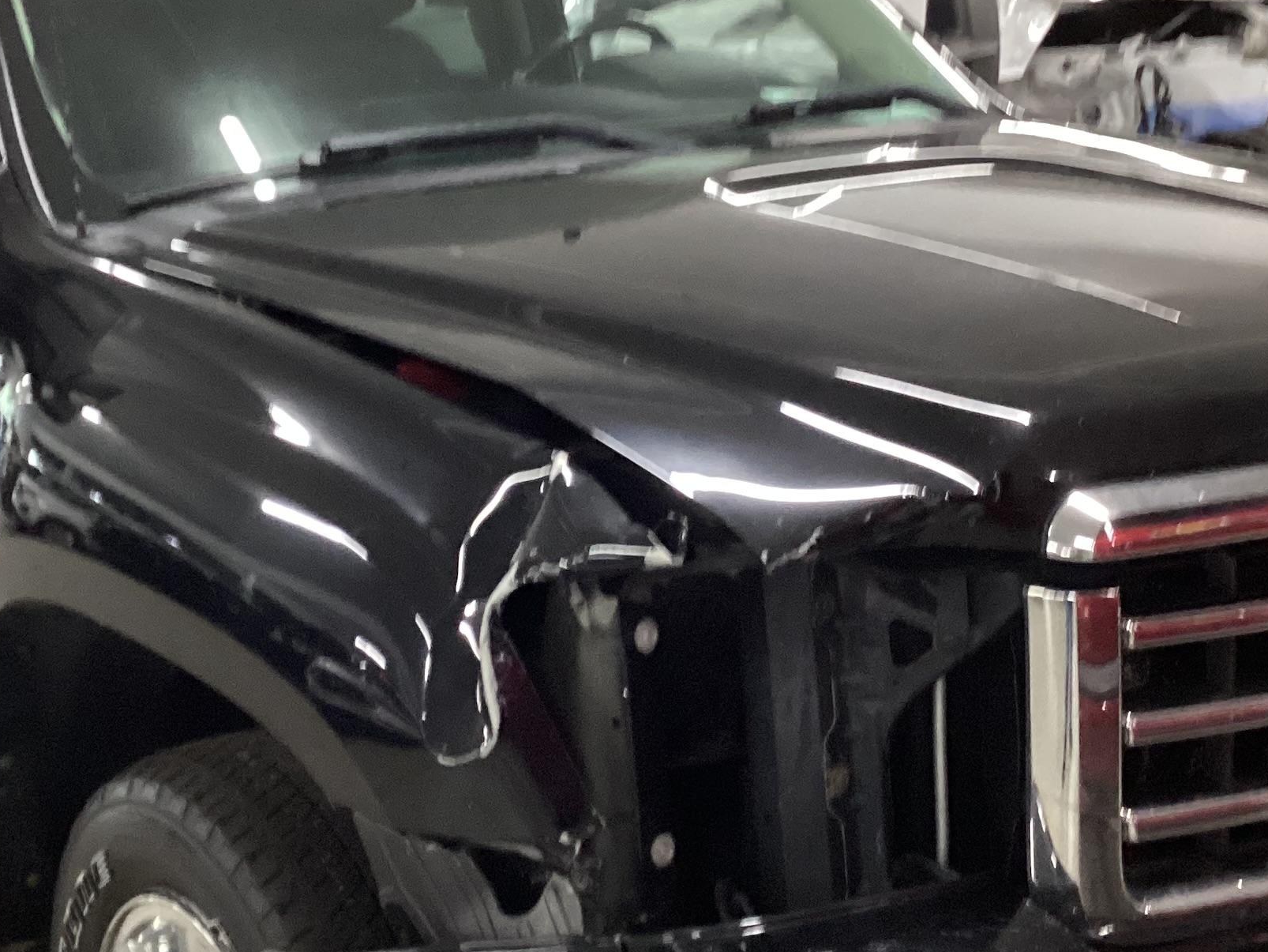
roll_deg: +1.4
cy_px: 483
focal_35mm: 63
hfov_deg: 30.7
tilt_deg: -15.0
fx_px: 2308
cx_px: 532
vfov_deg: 23.3
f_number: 2.4
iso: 320
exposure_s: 1/33
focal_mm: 3.3
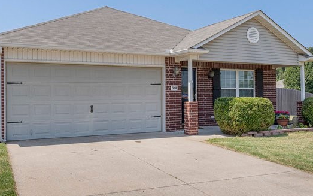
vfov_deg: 33.5
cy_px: 76
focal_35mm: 38
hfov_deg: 51.4
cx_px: 139
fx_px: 324
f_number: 8
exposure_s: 1/2500
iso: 400
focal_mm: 20
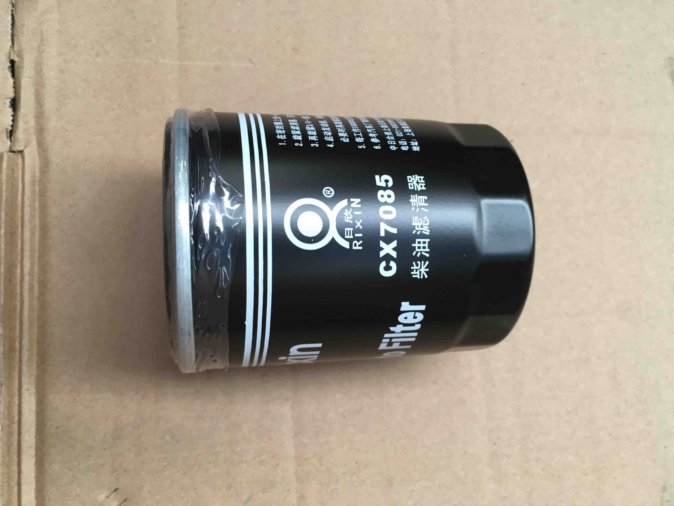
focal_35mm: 29
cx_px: 337
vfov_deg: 48.2
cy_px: 253
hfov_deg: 61.7
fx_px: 565
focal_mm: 4.15
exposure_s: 1/33
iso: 64
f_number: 2.2
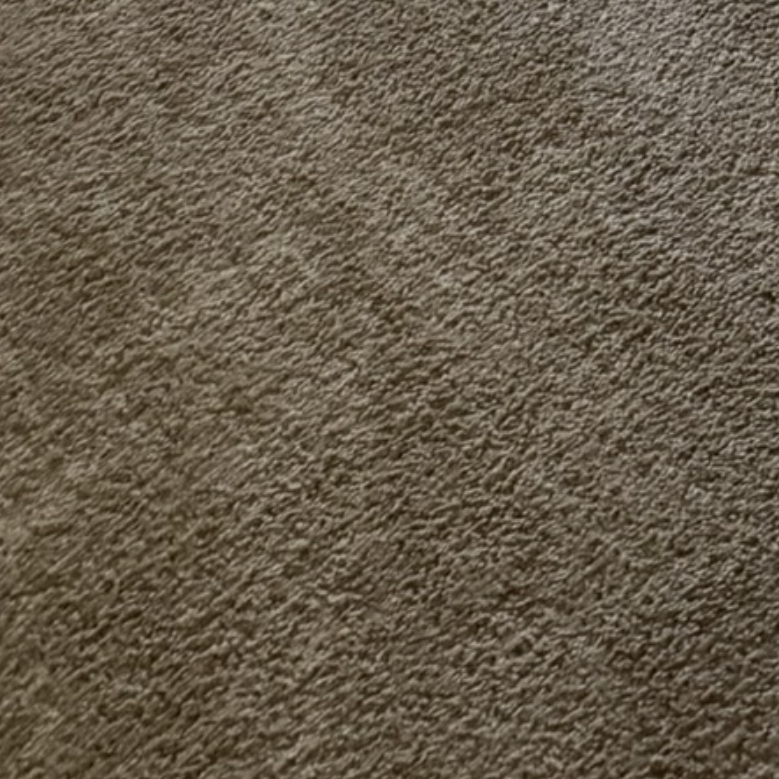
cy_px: -728
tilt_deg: -26.8
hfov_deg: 17.7
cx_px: 513
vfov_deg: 14.9
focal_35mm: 98
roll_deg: +18.8
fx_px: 2495
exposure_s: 1/60
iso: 640
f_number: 1.78
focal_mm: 6.76
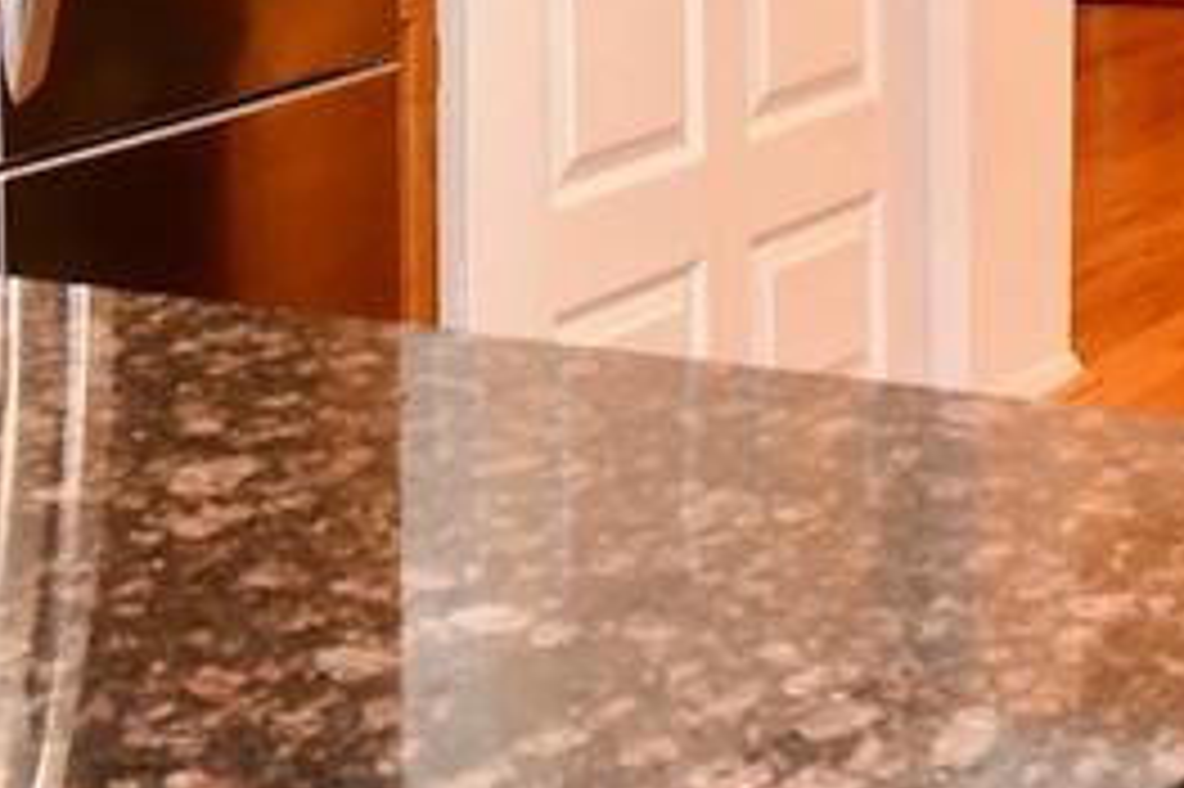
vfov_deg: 9.8
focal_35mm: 137
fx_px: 4503
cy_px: -171
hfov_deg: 14.9
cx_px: 815
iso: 2200
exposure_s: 1/60
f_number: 5.3
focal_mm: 17
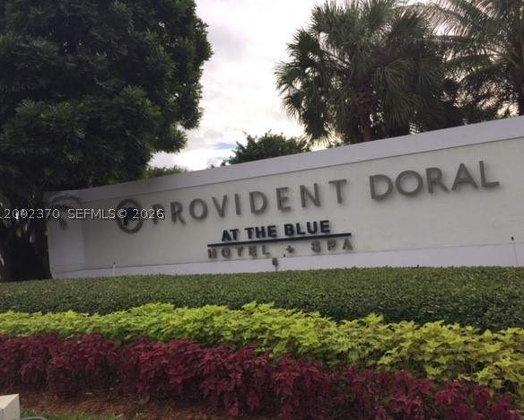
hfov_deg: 57.1
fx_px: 481
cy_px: 214
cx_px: 272
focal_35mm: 31
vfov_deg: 47.2
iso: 32
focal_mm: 4.15
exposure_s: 1/1041
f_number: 2.2
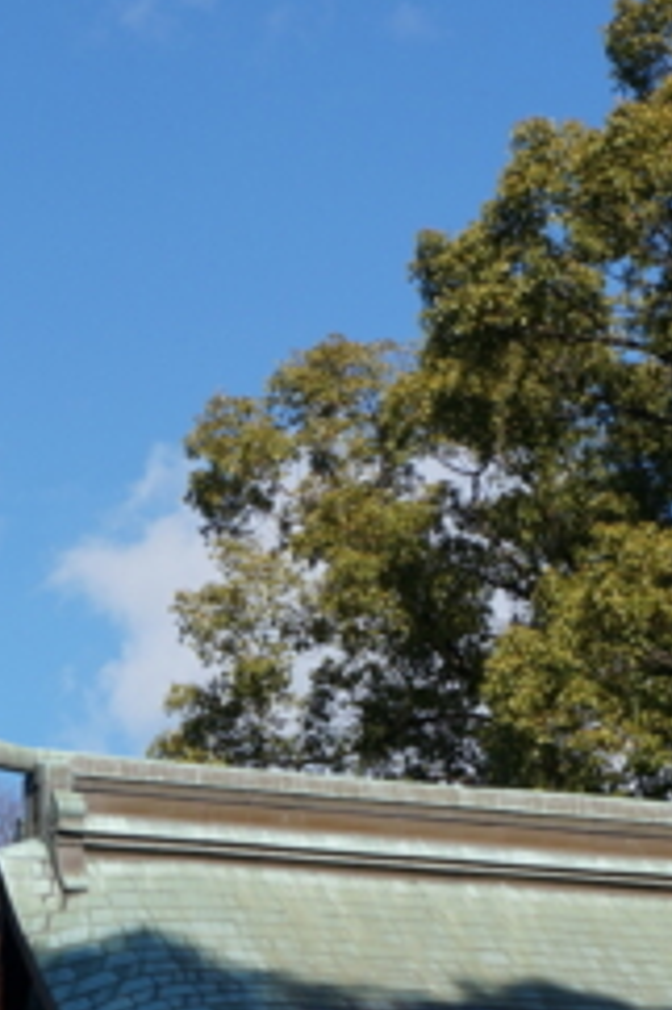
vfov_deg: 13.4
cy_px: 922
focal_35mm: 152
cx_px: -98
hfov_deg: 8.9
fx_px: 4268
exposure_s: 1/200
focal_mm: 41
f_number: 9
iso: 100
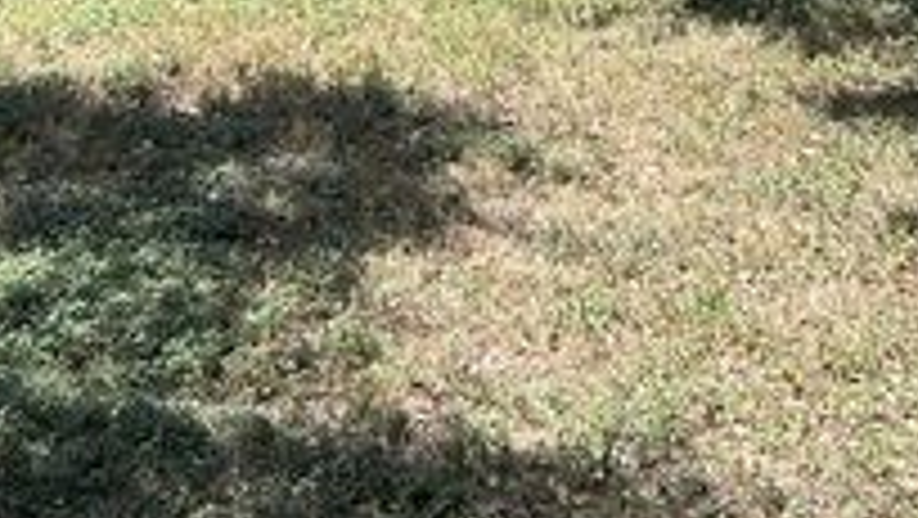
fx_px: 2168
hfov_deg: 23.9
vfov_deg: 12.1
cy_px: -513
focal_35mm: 89
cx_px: 446
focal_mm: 5.7
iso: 50
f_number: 1.5
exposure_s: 1/1377
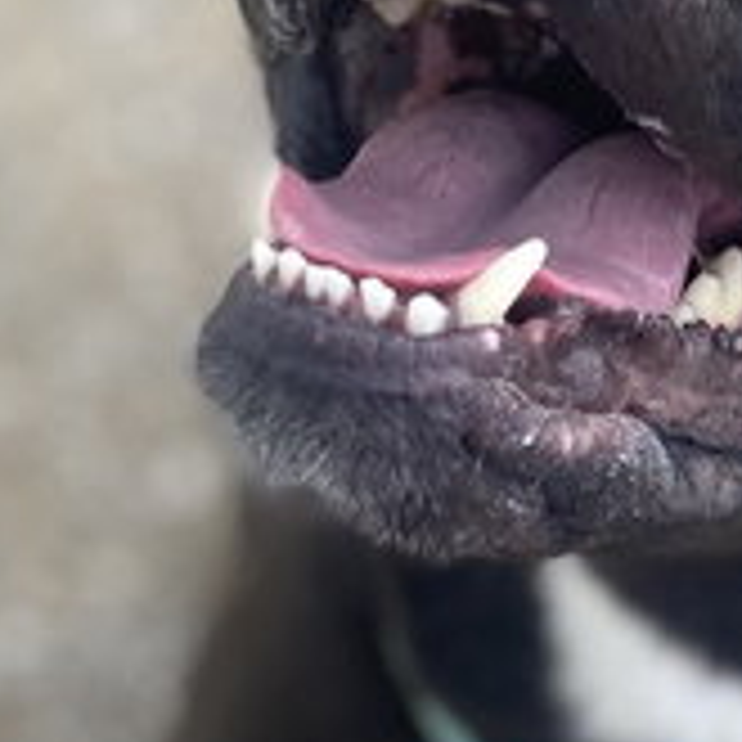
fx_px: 2255
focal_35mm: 93
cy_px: 367
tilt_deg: -59.8
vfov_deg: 18.7
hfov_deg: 18.4
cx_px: 639
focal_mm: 4.25
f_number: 1.8
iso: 32
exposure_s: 1/467
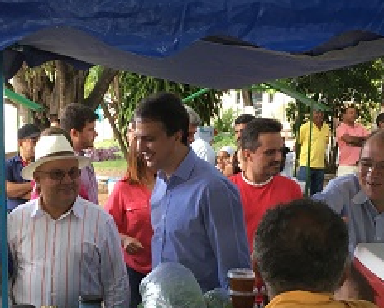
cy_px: 241
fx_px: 694
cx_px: 134
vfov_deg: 24.7
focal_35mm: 61
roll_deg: +1.7
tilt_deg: -7.8
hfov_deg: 30.7
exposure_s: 1/30
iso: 25
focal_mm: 4.15
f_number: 2.2
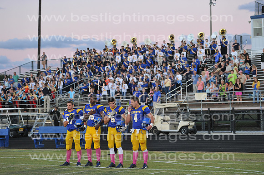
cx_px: 132
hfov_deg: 23.7
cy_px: 88
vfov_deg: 15.9
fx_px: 630
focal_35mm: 86
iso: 1600
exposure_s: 1/400
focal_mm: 86
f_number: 3.2
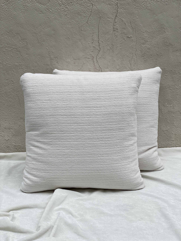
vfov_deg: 36.8
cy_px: 120
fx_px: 363
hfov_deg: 28.0
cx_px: 90
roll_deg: +1.5
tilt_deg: -14.1
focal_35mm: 52
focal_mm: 6
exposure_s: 1/527
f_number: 2
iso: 20
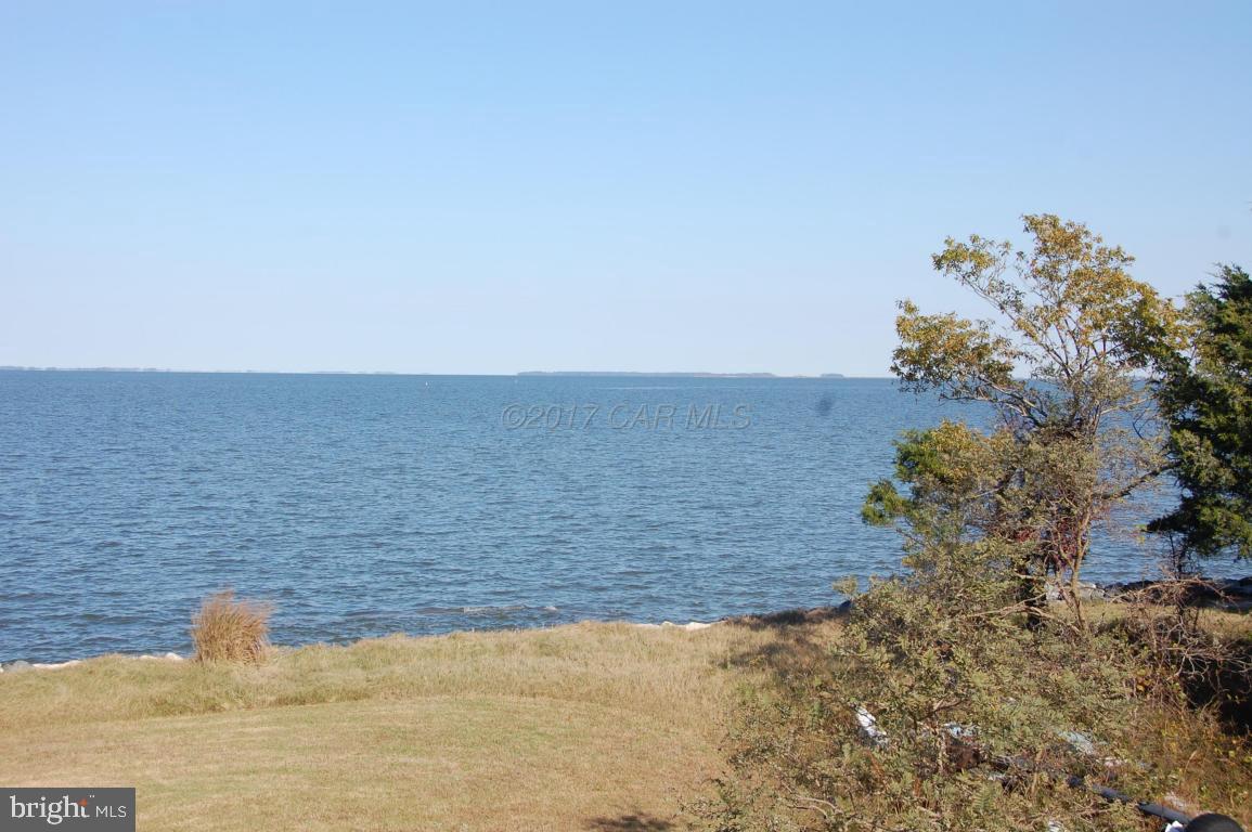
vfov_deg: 25.7
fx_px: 1824
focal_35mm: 52
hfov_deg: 37.9
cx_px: 626
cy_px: 416
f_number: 9
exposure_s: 1/320
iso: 200
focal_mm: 35
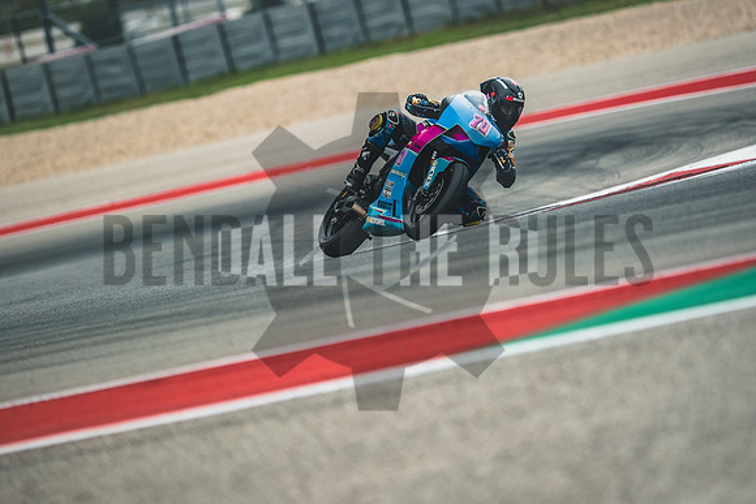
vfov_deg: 3.6
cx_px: 317
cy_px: 264
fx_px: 8052
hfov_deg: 5.4
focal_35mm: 383
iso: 320
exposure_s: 1/1600
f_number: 2
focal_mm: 200
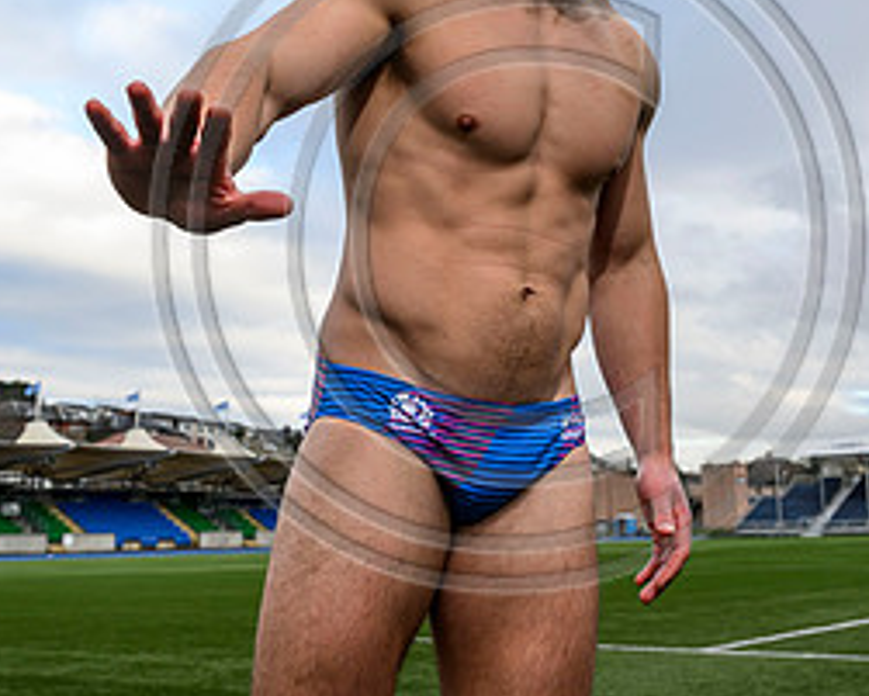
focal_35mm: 52
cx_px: 505
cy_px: 234
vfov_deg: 29.0
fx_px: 1338
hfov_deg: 35.9
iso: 320
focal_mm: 24
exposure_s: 1/200
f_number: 5.6
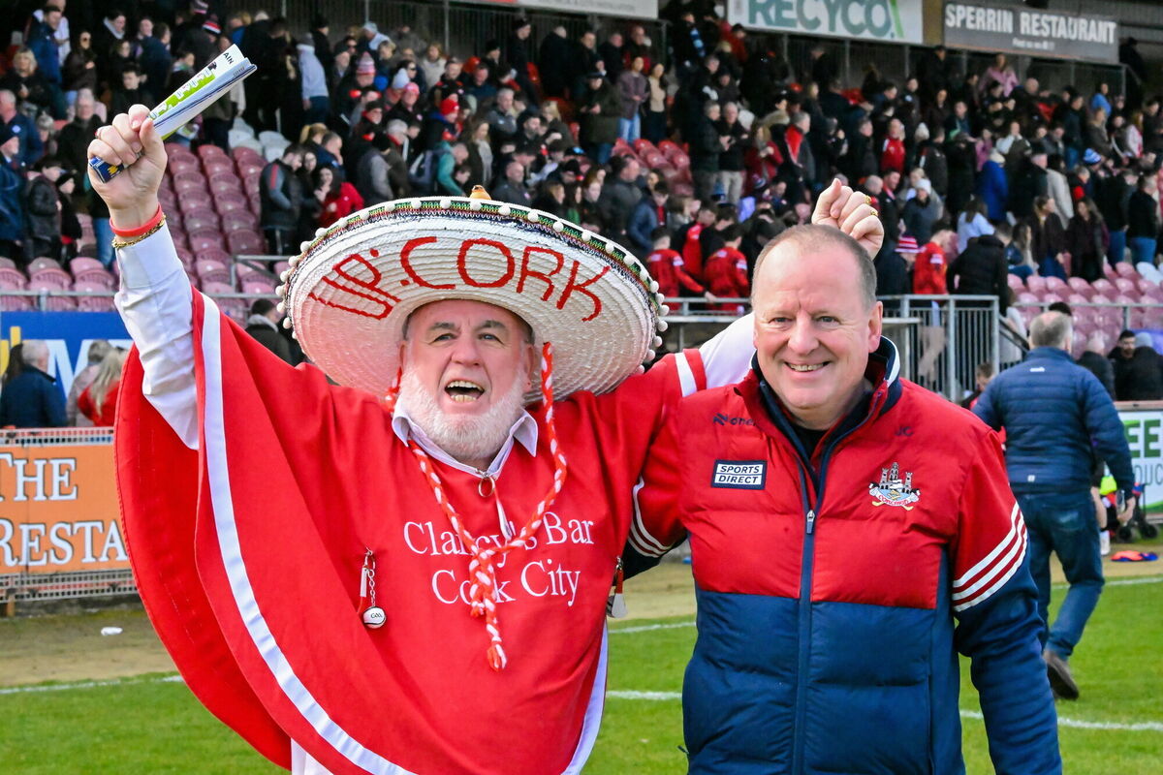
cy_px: 388
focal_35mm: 100
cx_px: 582
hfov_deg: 20.4
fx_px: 3230
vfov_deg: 13.7
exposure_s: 1/2000
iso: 25600
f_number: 20
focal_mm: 100
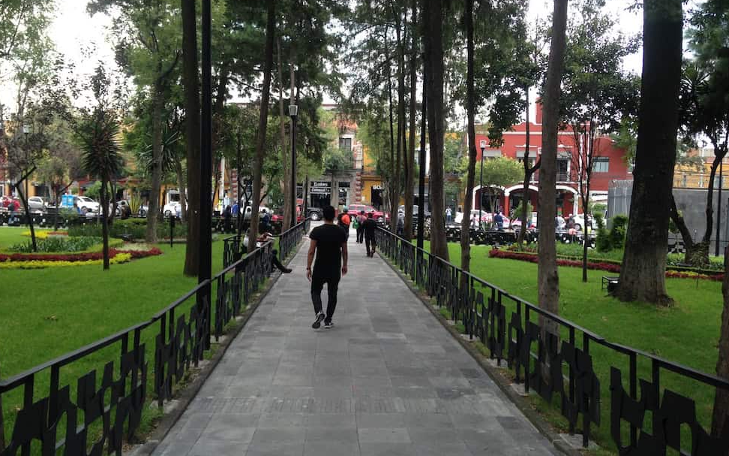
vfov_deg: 35.3
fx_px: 715
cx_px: 359
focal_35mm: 36
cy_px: 210
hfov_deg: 54.0
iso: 50
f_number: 2.4
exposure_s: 1/159
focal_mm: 4.1
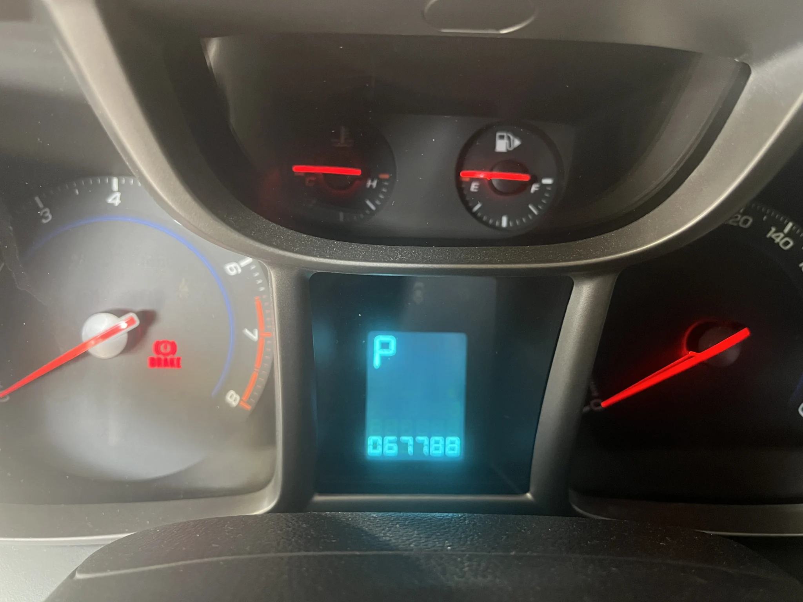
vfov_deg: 53.1
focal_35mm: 26
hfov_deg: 67.3
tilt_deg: -28.1
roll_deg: -3.6
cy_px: 301
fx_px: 603
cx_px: 402
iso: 640
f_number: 1.6
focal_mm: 5.1
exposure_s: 1/40
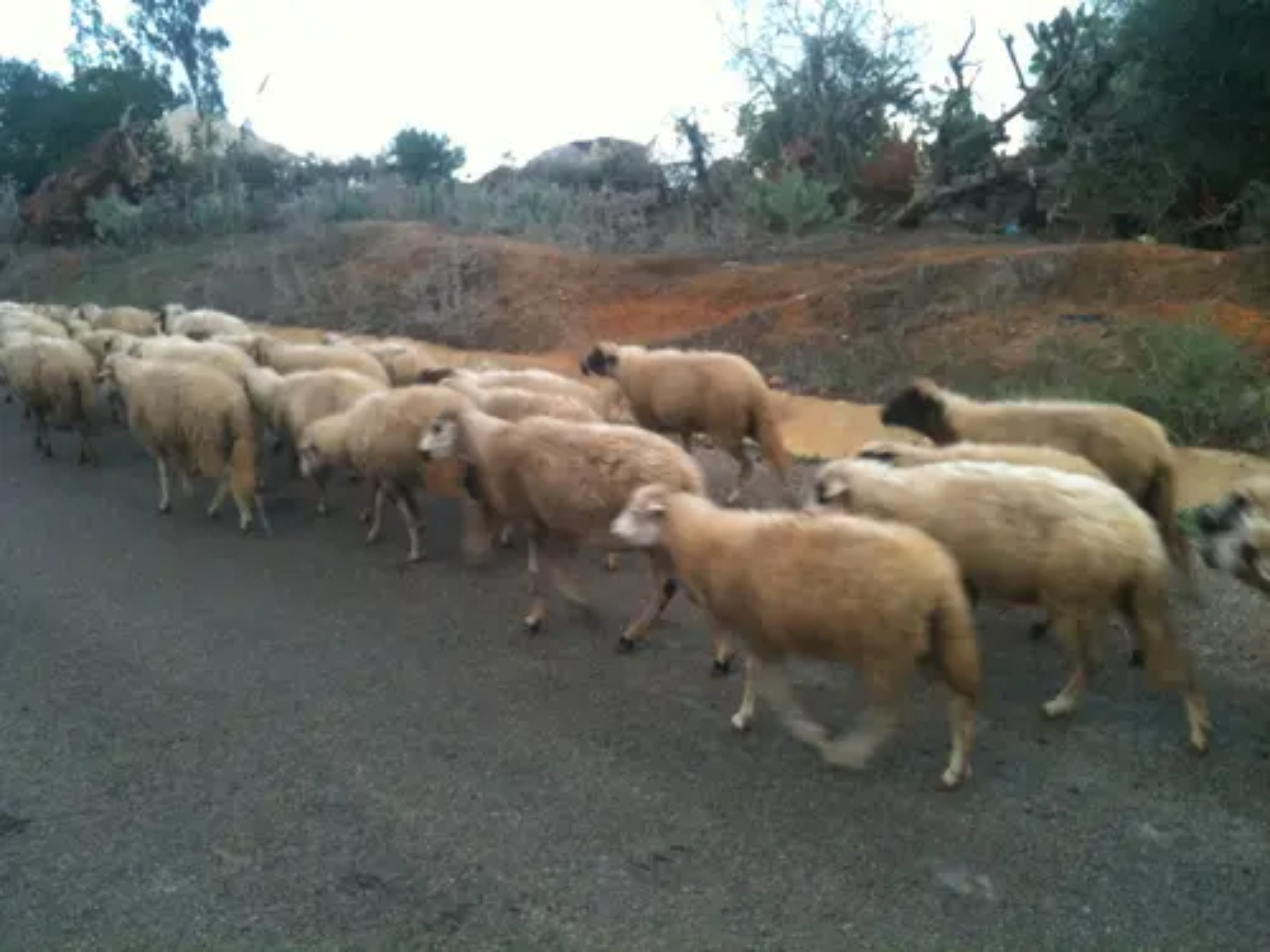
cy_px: 476
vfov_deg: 40.7
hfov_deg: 52.6
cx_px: 635
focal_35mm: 35
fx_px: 1284
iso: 64
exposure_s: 1/24
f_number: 2.8
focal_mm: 3.85
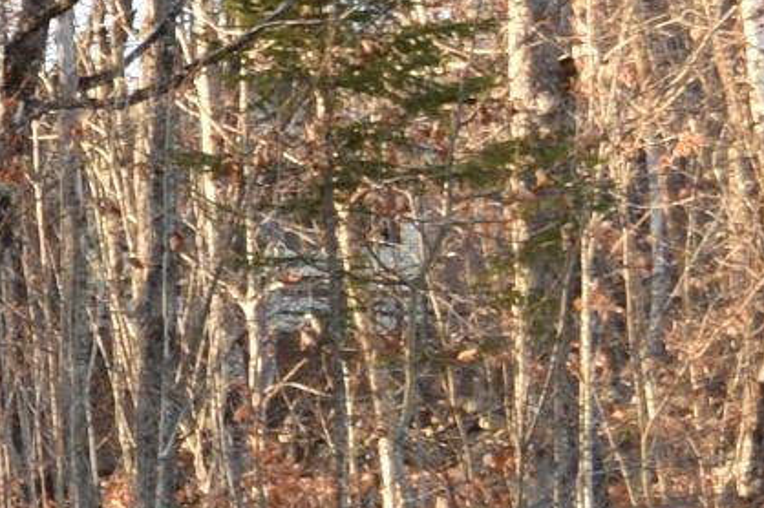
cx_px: -1897
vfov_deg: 7.1
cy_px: 238
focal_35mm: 194
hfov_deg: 8.1
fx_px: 4114
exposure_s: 1/40
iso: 100
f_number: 5.6
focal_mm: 18
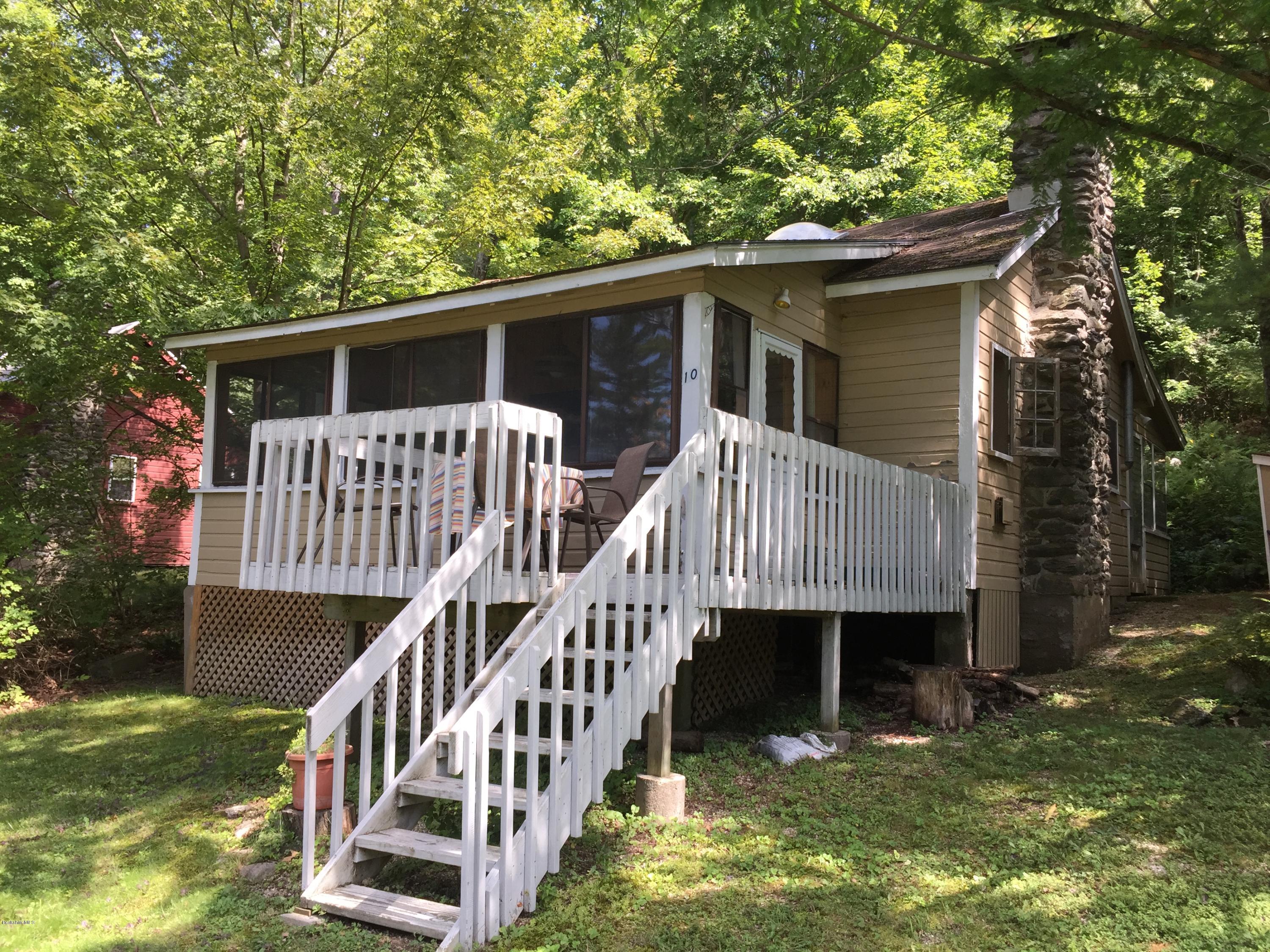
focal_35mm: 29
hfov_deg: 61.7
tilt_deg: +7.4
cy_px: 476
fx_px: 1064
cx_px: 635
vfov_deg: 48.2
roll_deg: -2.4
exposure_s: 1/286
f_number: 2.2
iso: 32
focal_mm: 4.15
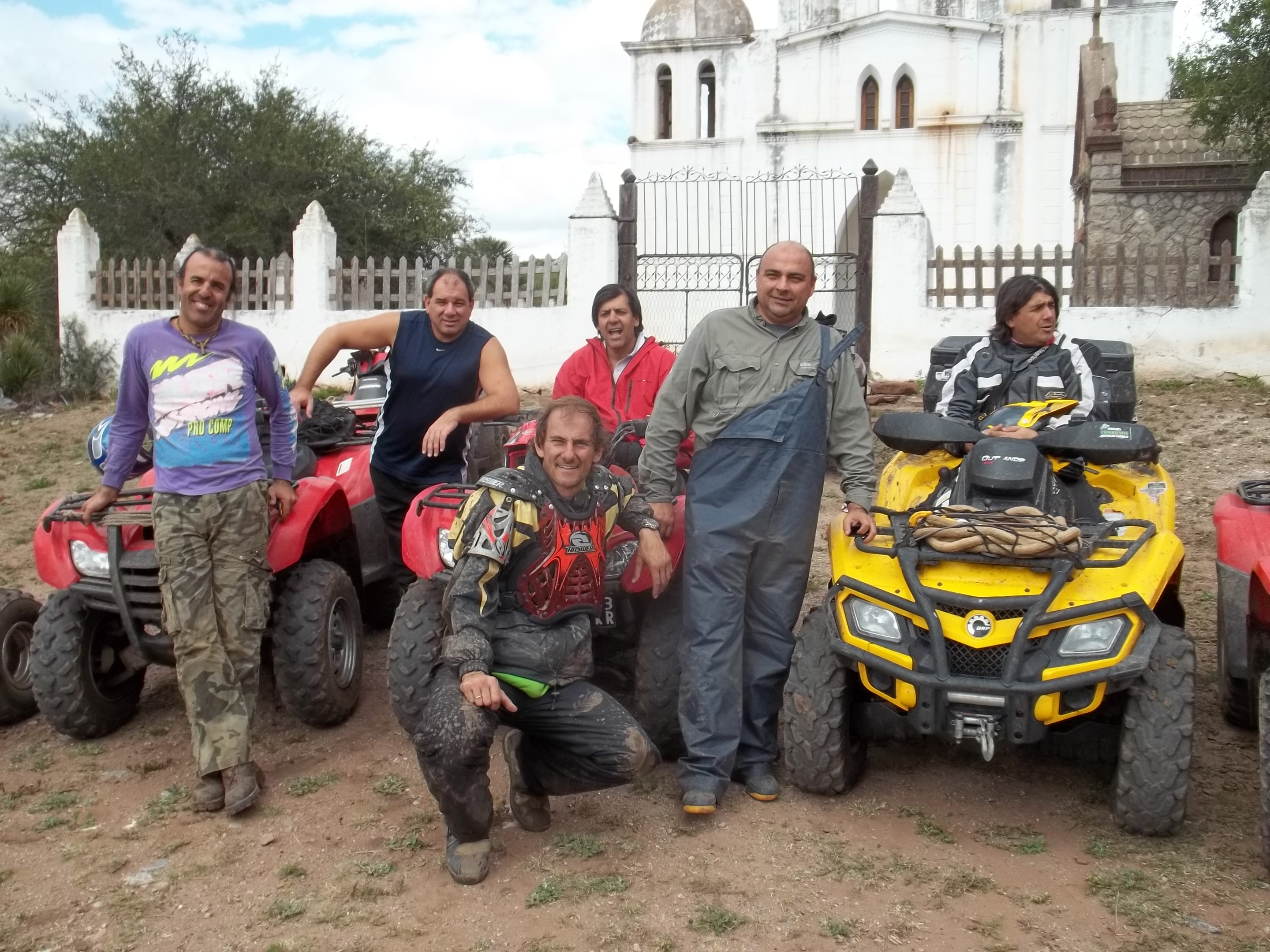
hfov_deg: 55.4
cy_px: 476
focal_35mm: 33
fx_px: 1211
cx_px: 635
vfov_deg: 42.9
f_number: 3.3
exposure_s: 1/500
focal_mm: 5.9
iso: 64
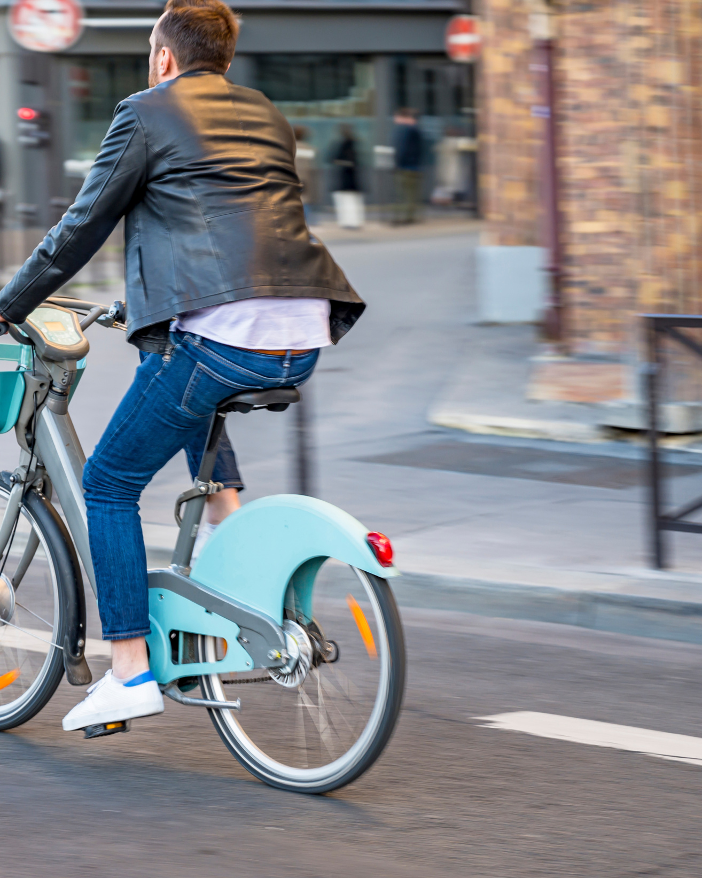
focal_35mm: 120
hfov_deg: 12.8
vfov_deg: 16.0
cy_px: 380
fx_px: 3117
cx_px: 212
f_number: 4
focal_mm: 70
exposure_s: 1/80
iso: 180
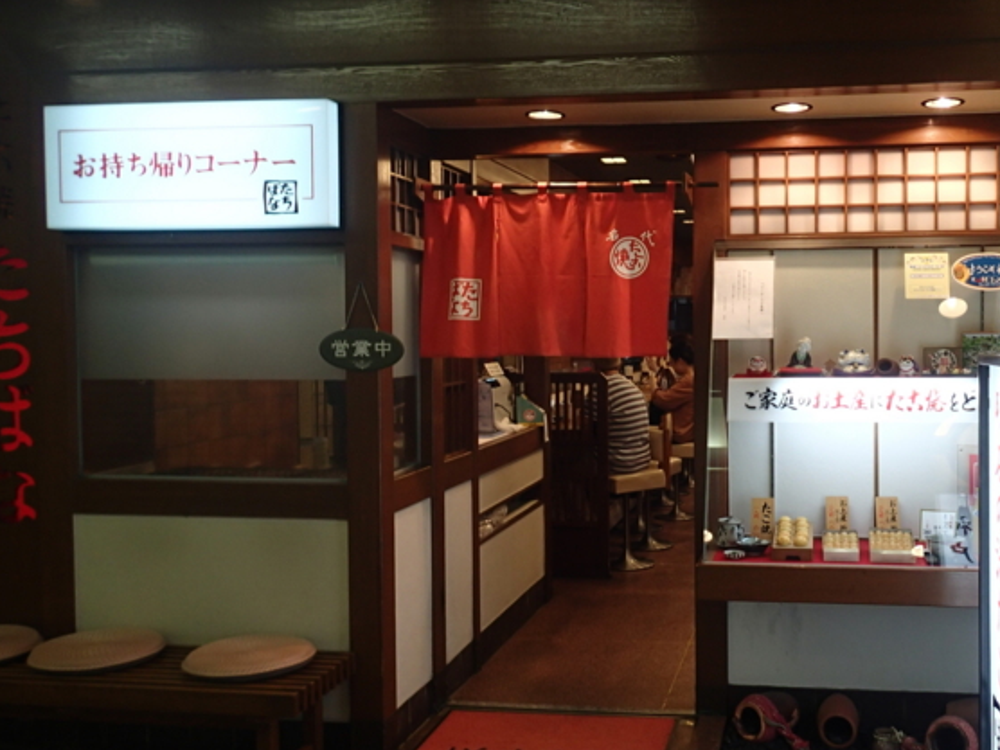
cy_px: 378
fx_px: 1040
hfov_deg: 50.5
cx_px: 660
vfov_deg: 39.7
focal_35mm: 36
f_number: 2
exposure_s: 1/60
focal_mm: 4.5
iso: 100
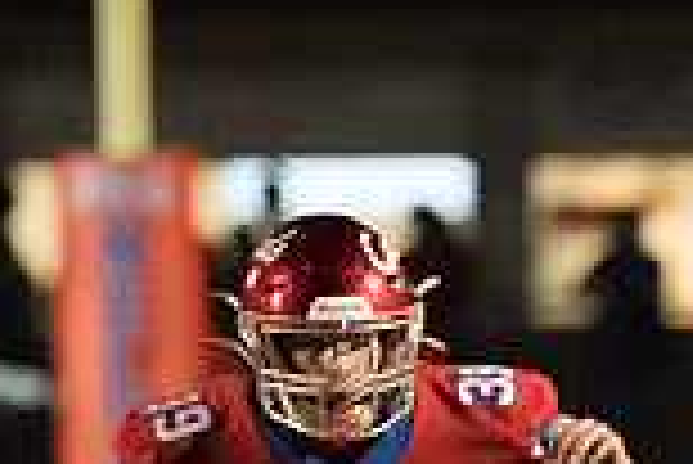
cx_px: 1190
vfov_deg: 0.9
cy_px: 770
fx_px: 28882
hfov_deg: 1.4
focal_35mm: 1499
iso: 12800
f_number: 2.8
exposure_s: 1/1250
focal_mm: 200
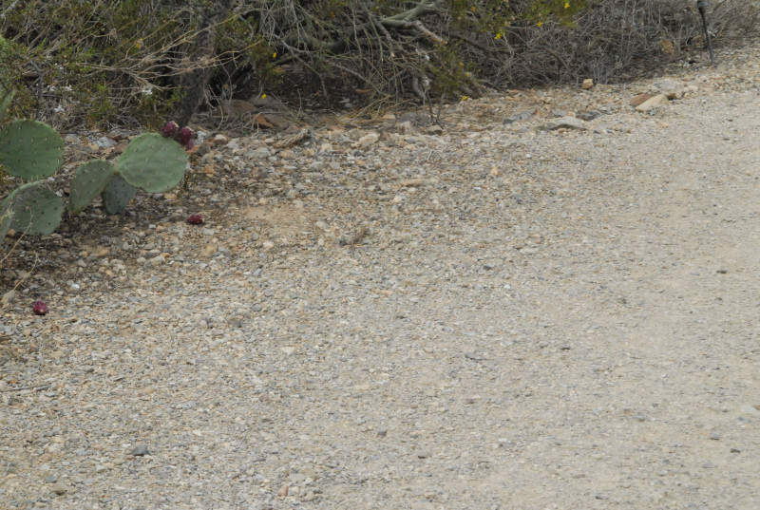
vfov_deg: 12.2
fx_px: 2380
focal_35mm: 112
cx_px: 380
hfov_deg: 18.1
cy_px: 255
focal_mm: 75
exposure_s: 1/640
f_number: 13
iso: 1600
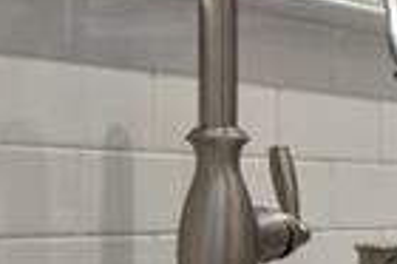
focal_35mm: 117
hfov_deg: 10.0
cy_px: 160
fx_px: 1289
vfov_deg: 11.7
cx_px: 1327
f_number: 9
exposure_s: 1/10
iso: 800
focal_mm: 16
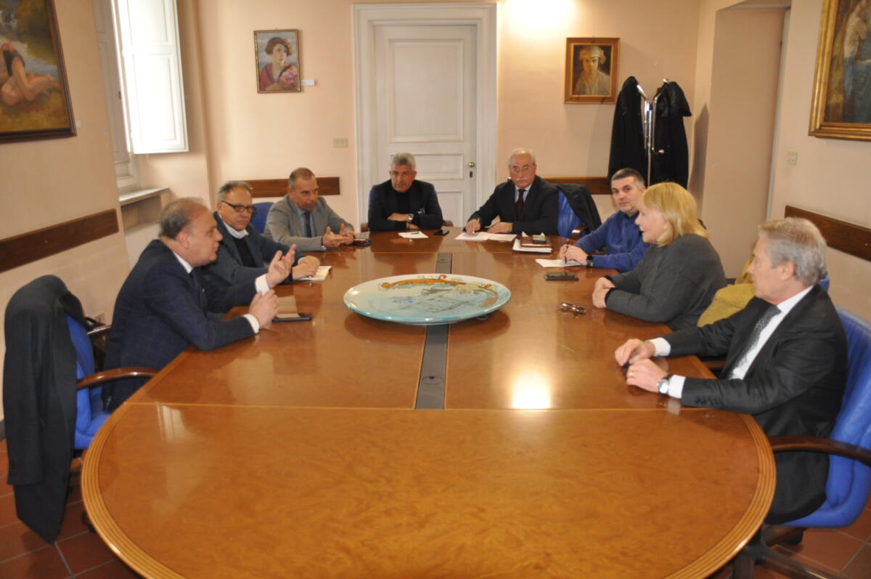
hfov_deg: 67.4
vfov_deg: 47.8
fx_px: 652
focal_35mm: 27
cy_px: 290
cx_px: 436
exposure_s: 1/100
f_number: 3.5
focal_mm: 18
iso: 800
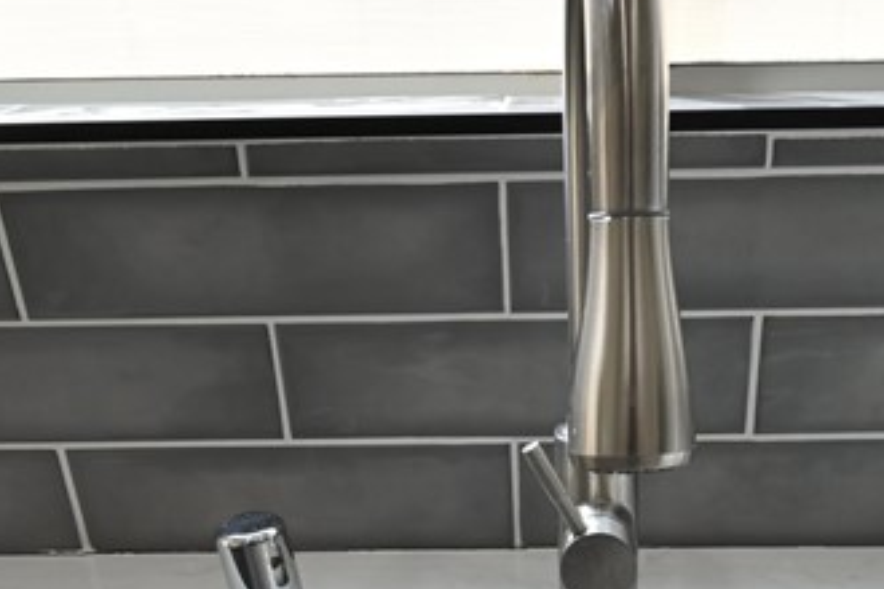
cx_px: 537
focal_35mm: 46
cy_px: 798
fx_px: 1129
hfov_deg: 42.5
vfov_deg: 24.8
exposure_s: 1/60
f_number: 11
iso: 640
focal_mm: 14
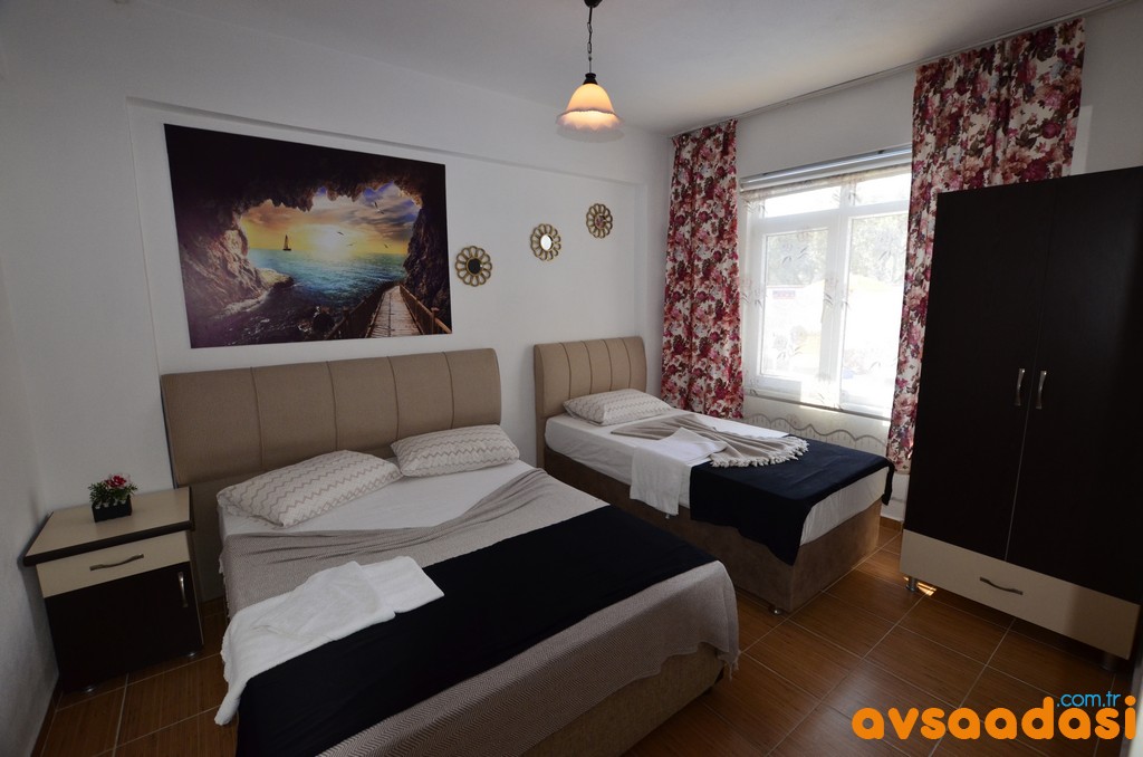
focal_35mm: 15
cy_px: 378
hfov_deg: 100.5
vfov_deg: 77.1
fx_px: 475
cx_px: 572
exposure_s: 1/200
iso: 1000
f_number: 6.7
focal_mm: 10
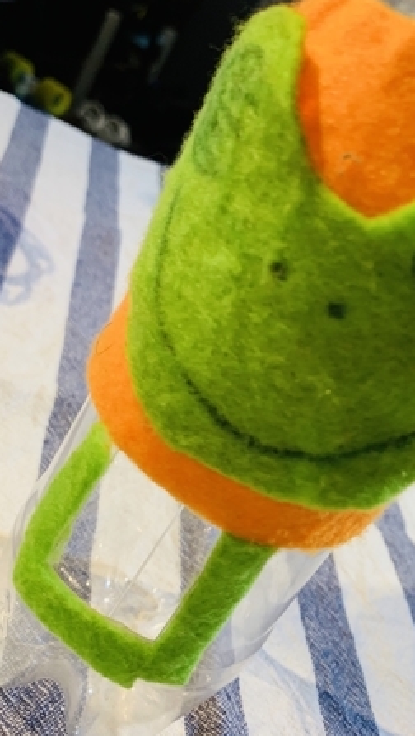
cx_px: 303
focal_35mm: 38
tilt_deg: -21.9
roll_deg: -35.1
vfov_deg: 52.8
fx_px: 742
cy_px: 369
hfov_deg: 30.8
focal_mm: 4.25
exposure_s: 1/51
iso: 100
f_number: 1.8
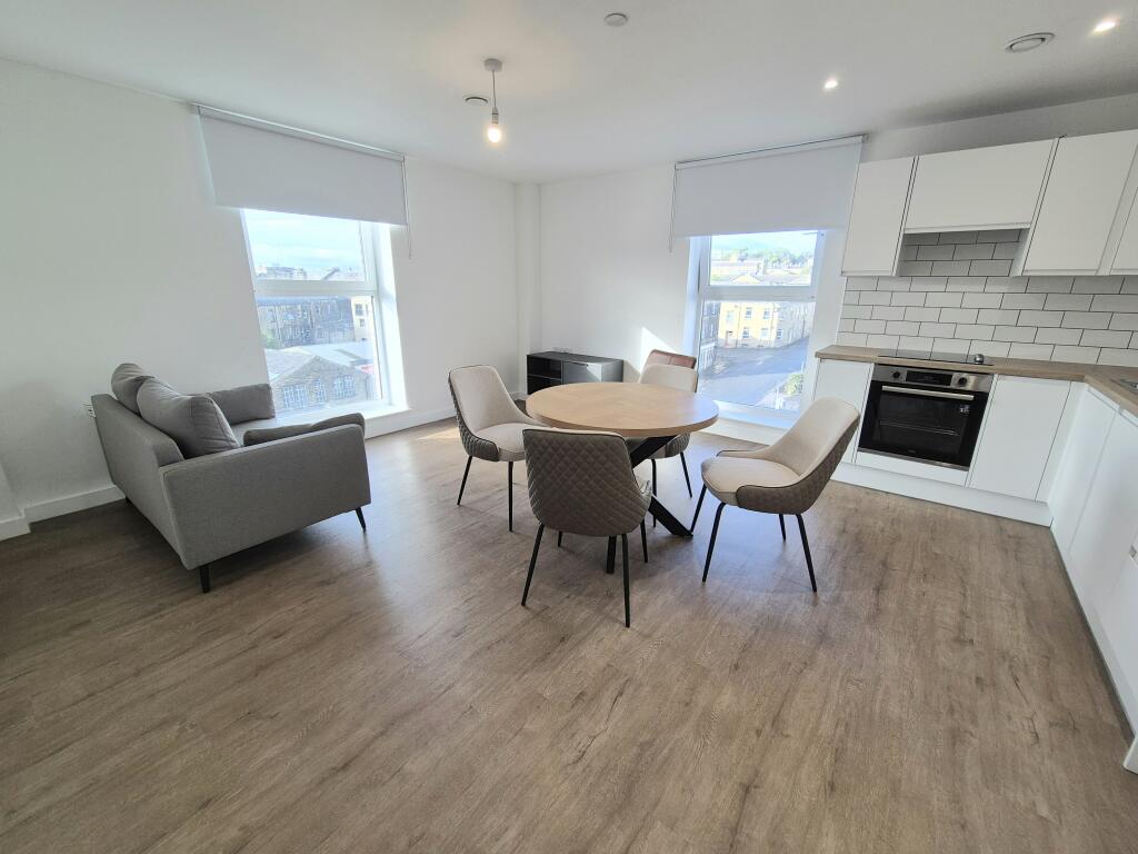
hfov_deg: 106.2
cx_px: 569
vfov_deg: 89.9
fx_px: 427
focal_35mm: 13
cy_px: 427
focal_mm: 2.2
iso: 50
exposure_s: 1/105
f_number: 2.2
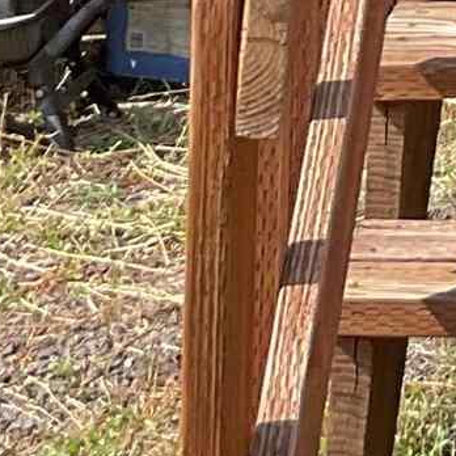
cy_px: -588
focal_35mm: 226
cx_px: 782
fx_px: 3368
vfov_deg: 7.3
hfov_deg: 7.5
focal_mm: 3
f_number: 1.8
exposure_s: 1/556
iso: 16
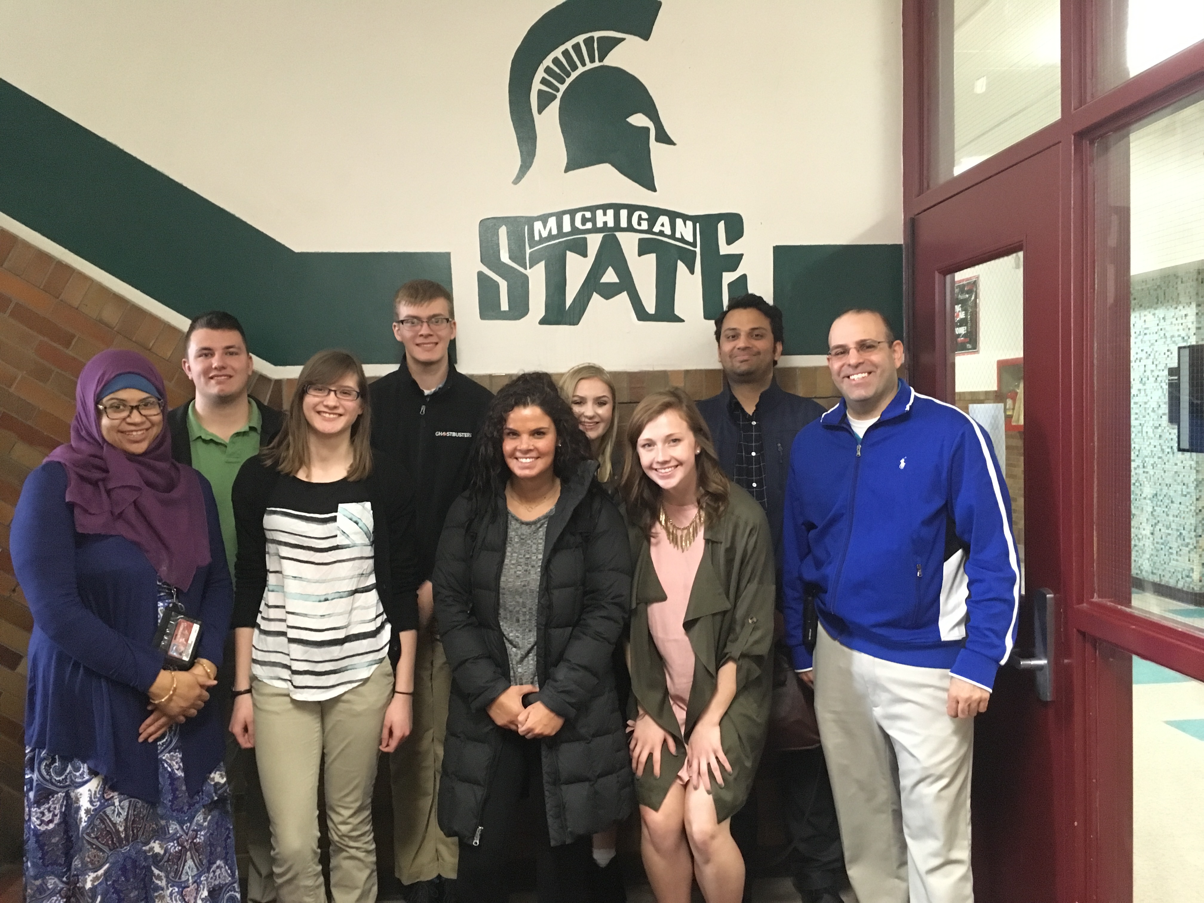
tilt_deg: -2.2
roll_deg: +1.7
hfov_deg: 61.7
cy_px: 452
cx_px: 602
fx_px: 1009
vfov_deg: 48.2
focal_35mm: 29
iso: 320
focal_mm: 4.15
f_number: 2.2
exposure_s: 1/15
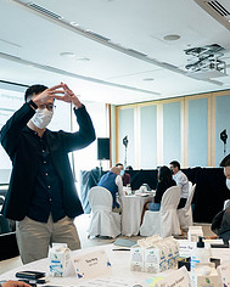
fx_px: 408
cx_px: 123
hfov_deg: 31.5
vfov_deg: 37.5
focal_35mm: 48
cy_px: 227
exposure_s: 1/100
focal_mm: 10
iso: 400
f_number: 1.7
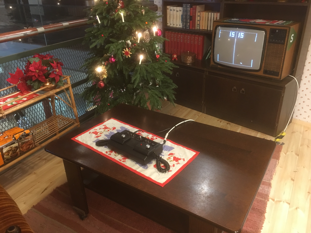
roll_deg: +1.6
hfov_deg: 61.7
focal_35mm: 29
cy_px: 116
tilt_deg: -25.1
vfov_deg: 48.2
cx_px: 156
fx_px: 261
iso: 125
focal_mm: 4.15
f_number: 2.2
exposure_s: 1/8
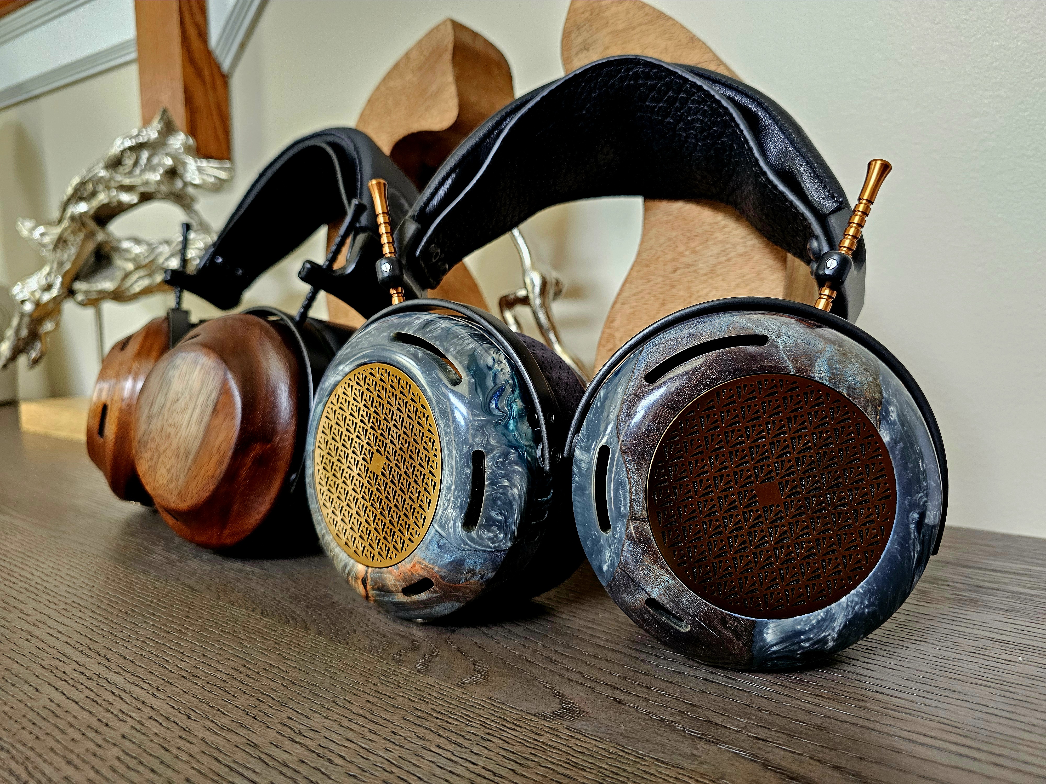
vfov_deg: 58.9
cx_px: 523
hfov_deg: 73.9
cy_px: 392
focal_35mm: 23
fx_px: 695
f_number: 1.7
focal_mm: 6.3
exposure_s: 1/120
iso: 320
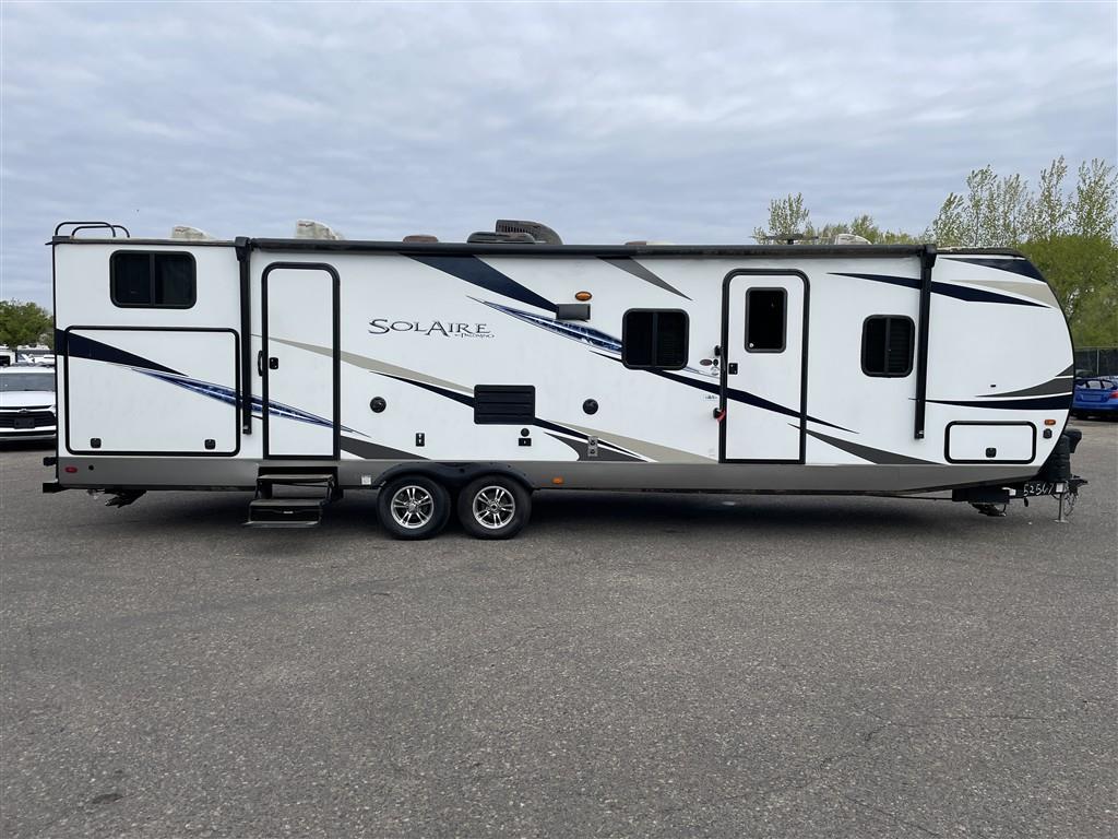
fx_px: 840
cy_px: 420
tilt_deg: -3.1
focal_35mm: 26
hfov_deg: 67.3
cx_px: 559
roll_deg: +0.0
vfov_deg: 53.1
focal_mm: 4.2
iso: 32
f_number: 1.6
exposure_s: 1/2747
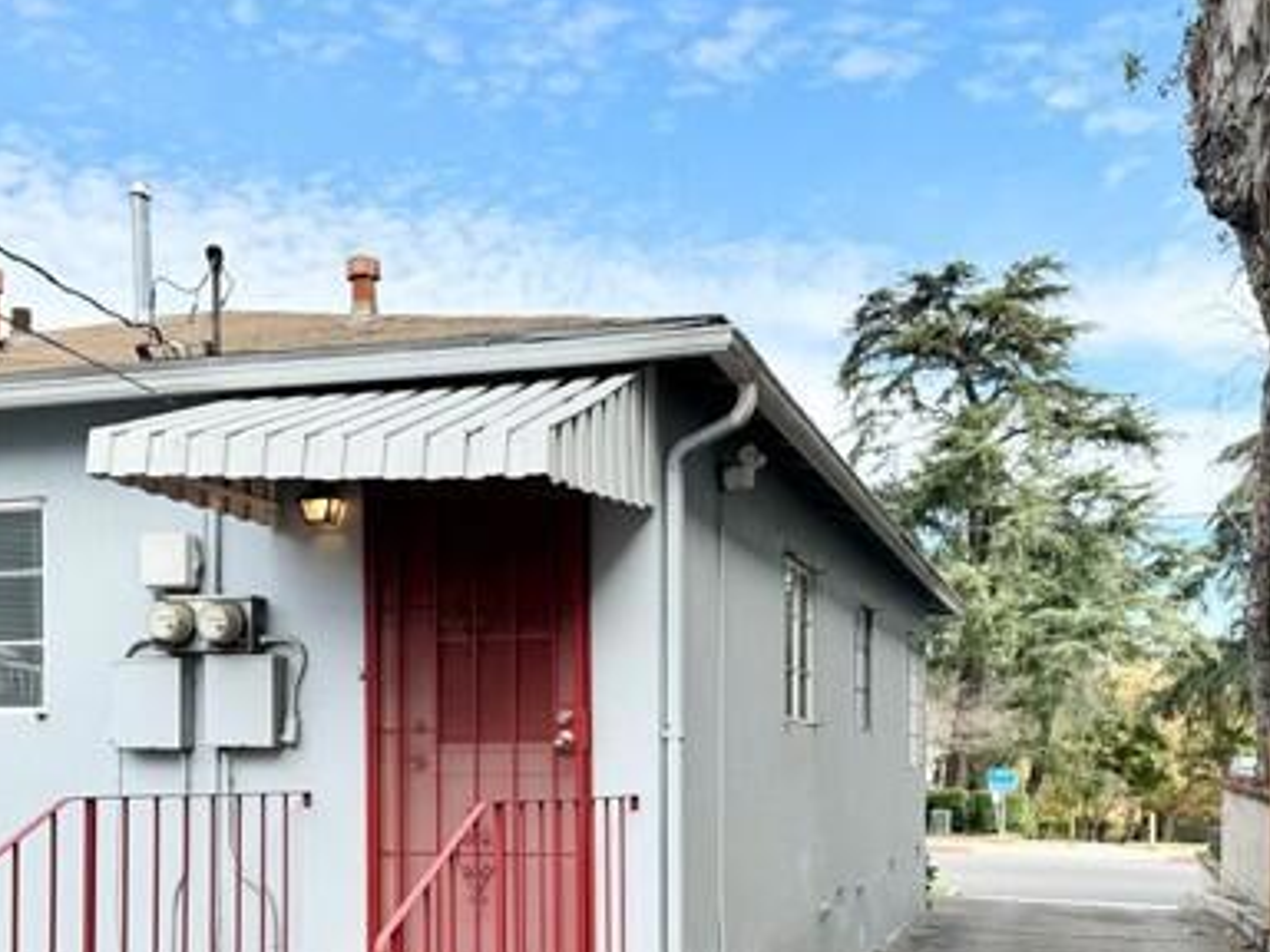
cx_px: 648
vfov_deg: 34.8
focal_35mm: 40
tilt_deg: -1.6
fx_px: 1468
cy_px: 764
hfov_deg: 46.8
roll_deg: +0.5
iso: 80
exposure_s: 1/1869
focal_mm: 6.86
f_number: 1.78
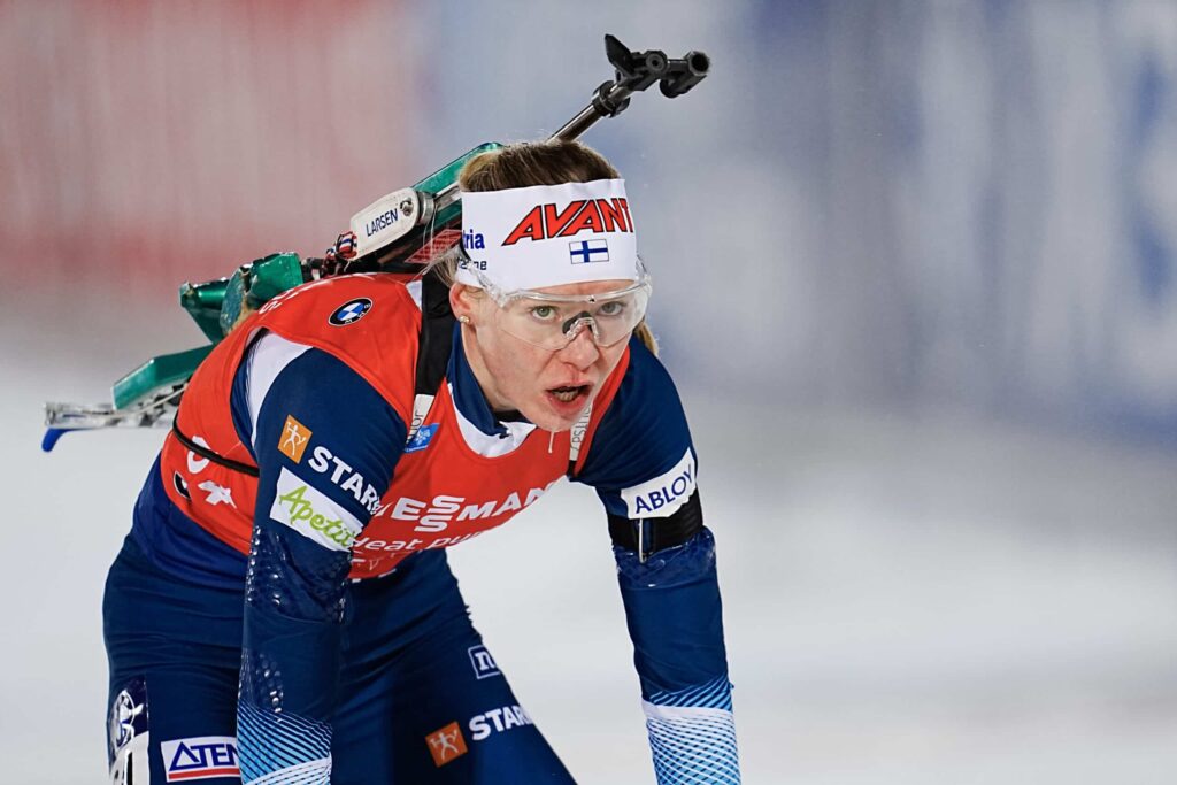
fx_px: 19618
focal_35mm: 600
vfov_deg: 2.3
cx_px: 588
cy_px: 392
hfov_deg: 3.4
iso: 800
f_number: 2.8
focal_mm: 400
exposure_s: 1/800
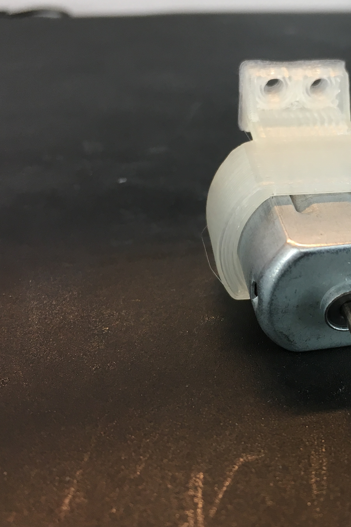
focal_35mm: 45
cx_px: 309
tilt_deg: -33.2
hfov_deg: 28.8
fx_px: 658
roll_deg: -2.3
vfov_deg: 43.6
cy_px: 260
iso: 25
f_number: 2.2
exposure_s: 1/30
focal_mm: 4.15
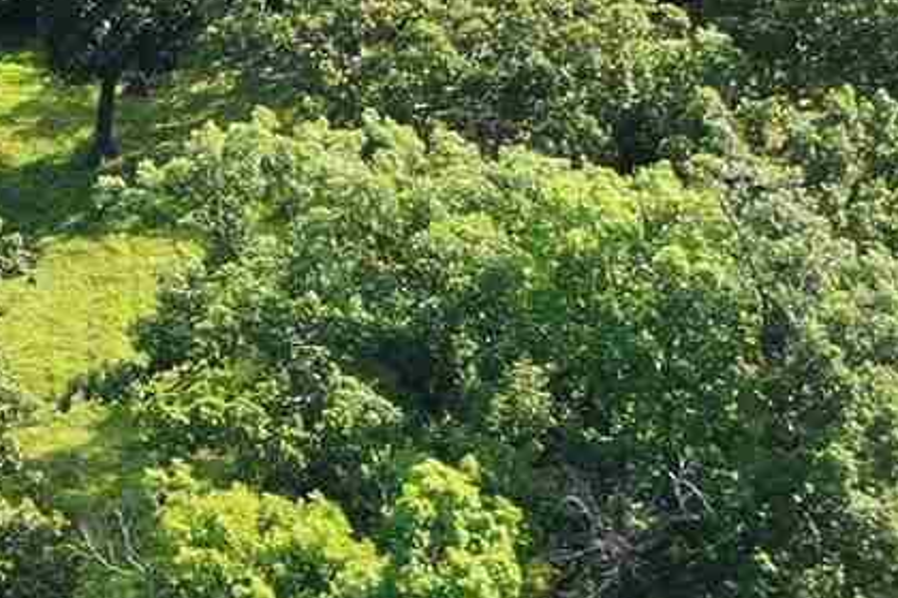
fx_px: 5113
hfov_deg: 9.9
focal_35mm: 205
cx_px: -220
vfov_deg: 6.7
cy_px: 393
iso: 100
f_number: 2.8
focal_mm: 10.26
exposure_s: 1/400
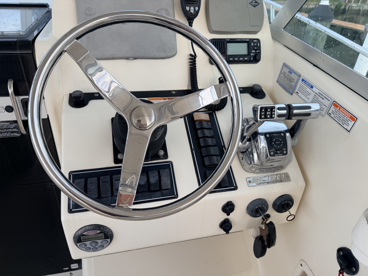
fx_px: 255
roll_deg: -1.8
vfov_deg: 56.8
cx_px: 184
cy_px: 138
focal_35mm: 24
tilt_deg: -30.7
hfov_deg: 71.6
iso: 80
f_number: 1.78
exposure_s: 1/643
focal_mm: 6.76
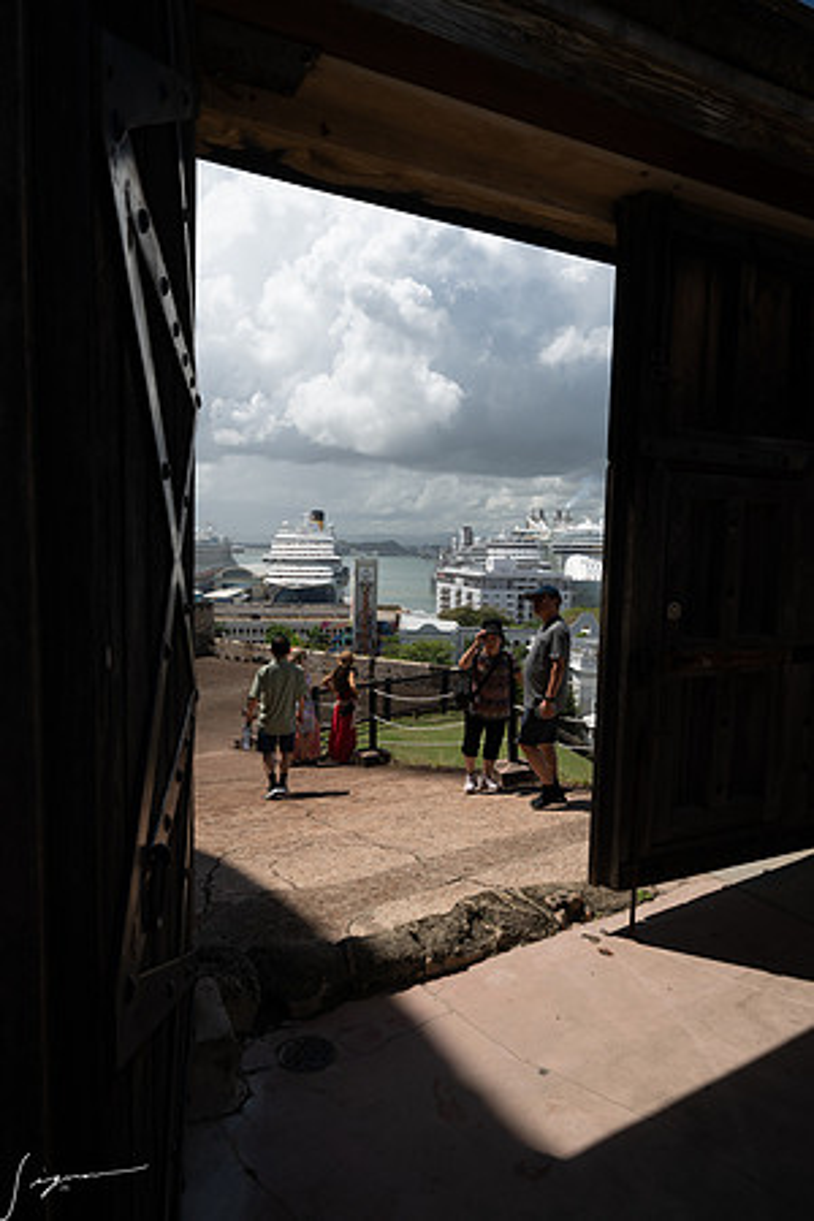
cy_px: 610
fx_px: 814
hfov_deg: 53.1
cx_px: 407
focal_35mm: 24
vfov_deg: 73.7
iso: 100
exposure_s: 1/200
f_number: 8
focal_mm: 24
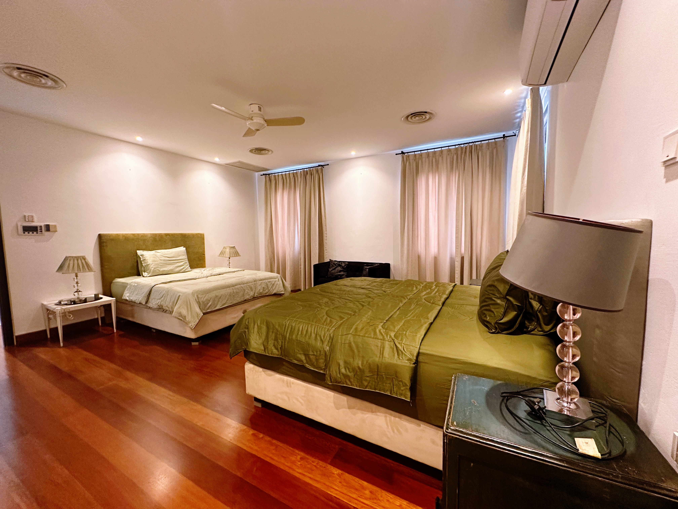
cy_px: 254
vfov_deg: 85.7
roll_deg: +1.2
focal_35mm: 14
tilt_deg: -5.3
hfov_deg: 102.1
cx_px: 339
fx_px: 274
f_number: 2.2
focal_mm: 2.22
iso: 400
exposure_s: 1/50
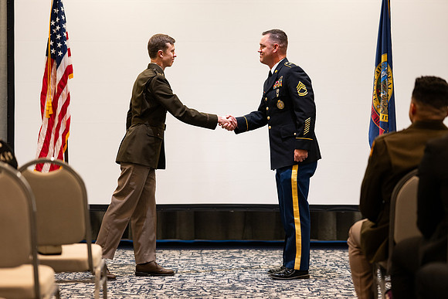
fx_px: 1078
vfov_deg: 15.8
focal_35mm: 87
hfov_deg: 23.5
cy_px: 150
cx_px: 224
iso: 640
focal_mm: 85
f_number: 1.8
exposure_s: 1/125
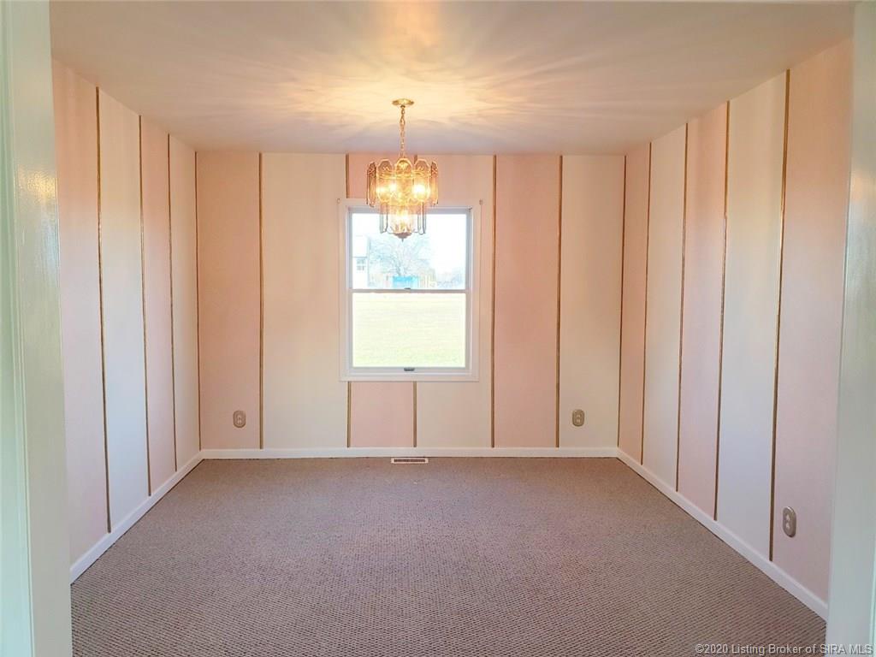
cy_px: 328
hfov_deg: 67.3
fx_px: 658
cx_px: 438
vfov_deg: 53.1
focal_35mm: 26
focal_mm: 4.3
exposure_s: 1/60
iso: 100
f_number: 2.4
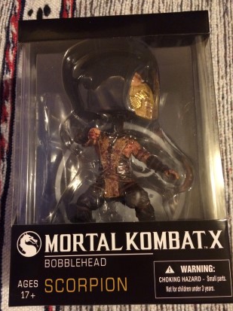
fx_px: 270
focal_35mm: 30
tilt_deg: -78.8
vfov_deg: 60.0
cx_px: 113
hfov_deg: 46.7
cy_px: 159
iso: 400
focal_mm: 4.15
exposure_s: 1/17
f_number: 2.2
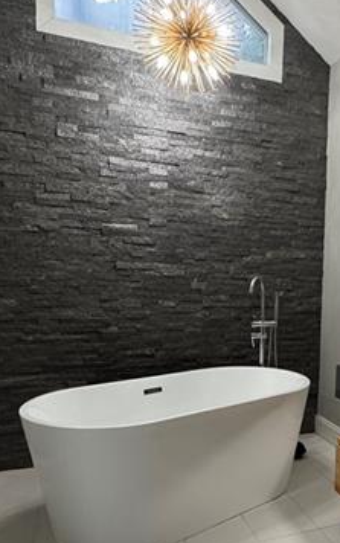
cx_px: 288
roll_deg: -0.9
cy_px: 333
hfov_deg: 37.6
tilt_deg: -6.5
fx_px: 474
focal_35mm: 32
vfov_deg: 59.0
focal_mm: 2.22
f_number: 2.2
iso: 400
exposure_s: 1/60
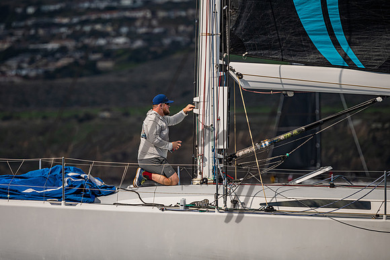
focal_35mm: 474
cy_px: 116
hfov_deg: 4.4
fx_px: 5133
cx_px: 164
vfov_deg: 2.9
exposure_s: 1/4000
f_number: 5.6
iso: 400
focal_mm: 400
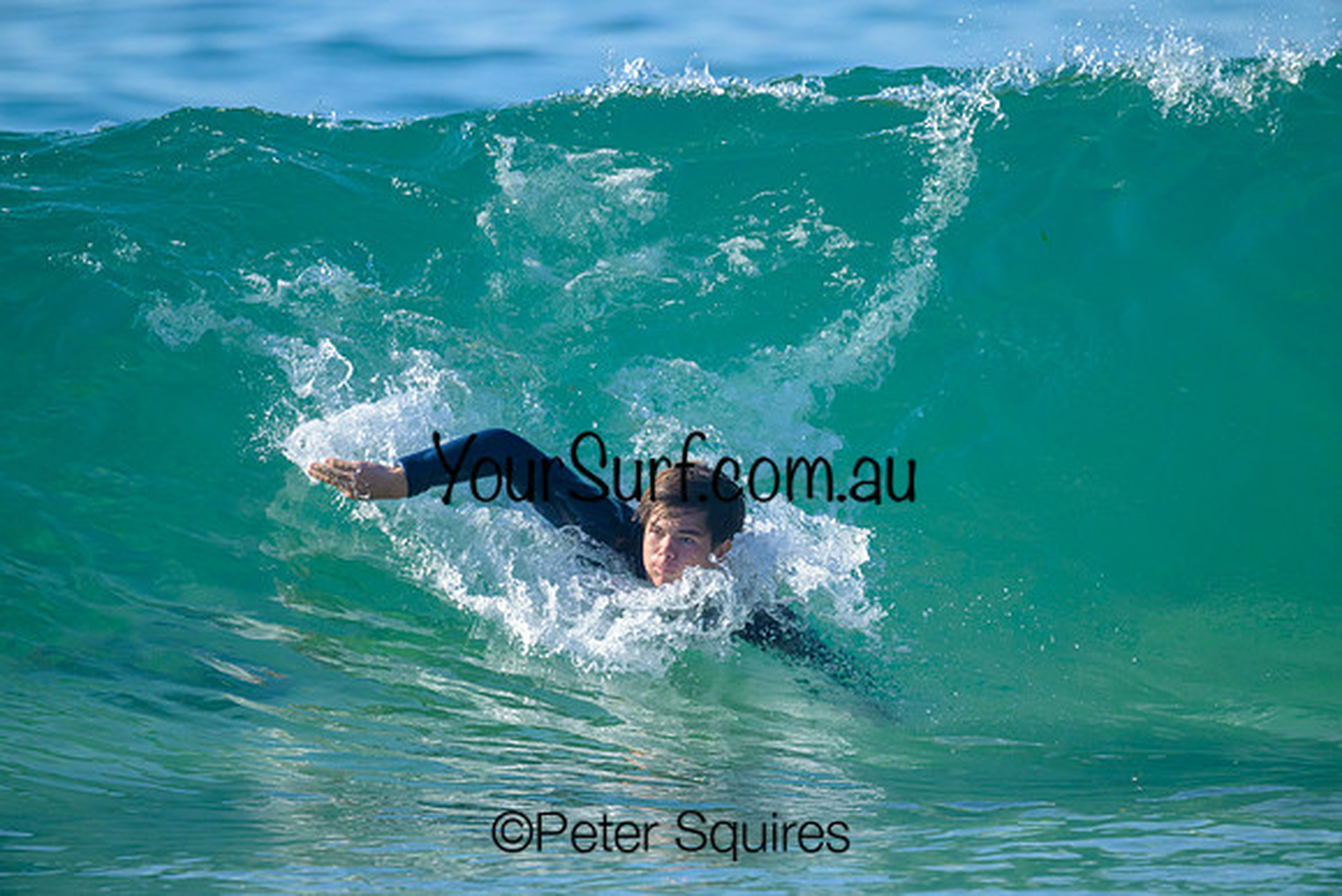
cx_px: 671
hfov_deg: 1.8
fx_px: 41759
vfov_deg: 1.2
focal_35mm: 1120
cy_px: 448
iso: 1600
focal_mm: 1120
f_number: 9
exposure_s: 1/2500
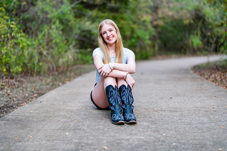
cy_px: 73
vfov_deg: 25.1
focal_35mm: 54
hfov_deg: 36.9
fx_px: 341
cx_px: 113
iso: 100
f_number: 1.2
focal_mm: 50
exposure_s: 1/400
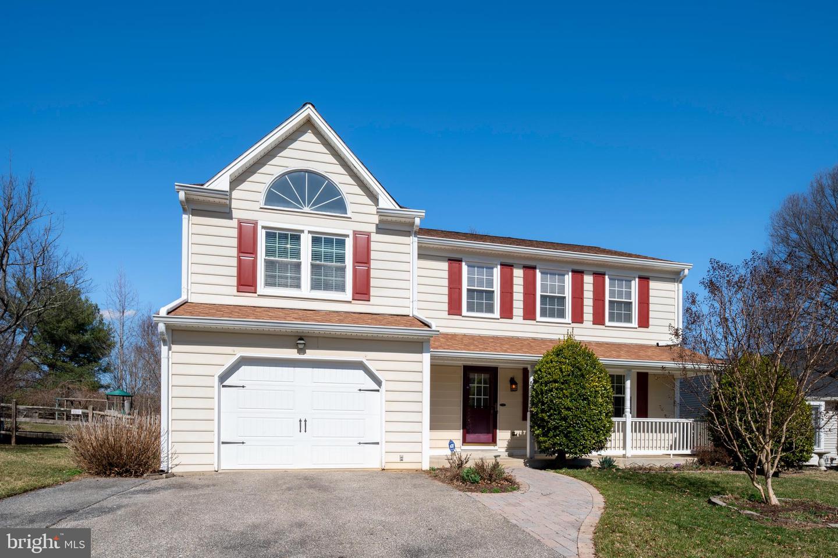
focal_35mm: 19
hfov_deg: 86.9
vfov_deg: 64.5
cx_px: 419
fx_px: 442
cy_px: 279
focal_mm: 19
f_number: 16
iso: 200
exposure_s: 1/200
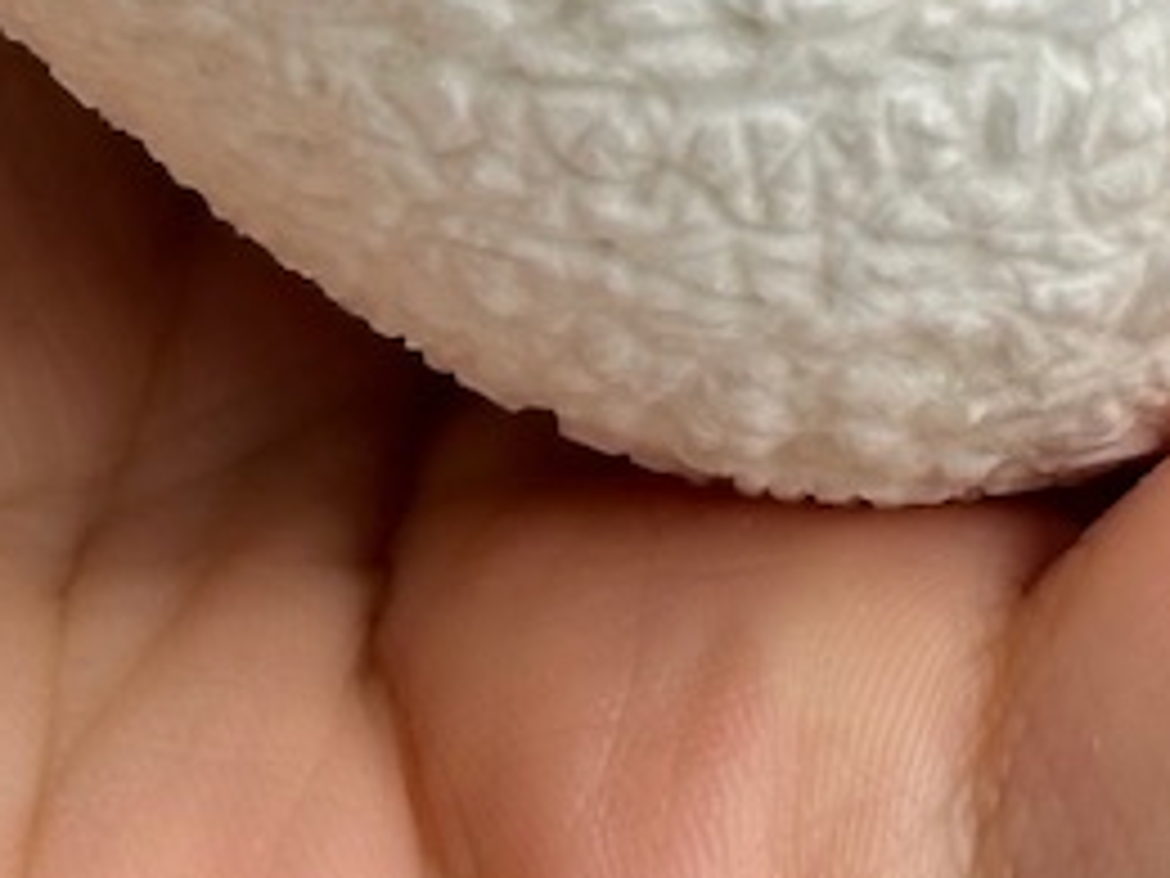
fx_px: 7977
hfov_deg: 8.2
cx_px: 1814
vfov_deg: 6.1
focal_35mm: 236
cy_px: -1000
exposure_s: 1/1073
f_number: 1.78
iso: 64
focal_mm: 6.86
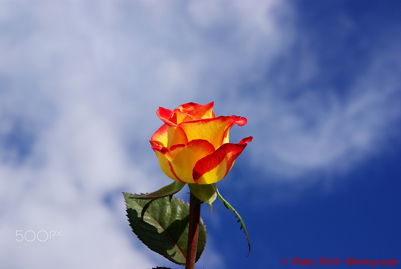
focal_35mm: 60
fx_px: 669
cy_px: 134
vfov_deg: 22.7
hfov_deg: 33.4
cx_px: 200
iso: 100
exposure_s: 1/250
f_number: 8
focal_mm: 40
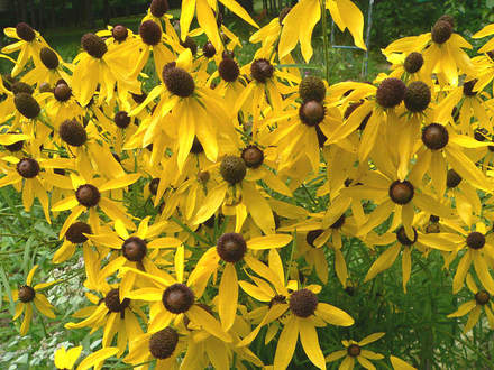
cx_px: 247
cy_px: 185
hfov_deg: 51.4
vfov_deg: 39.7
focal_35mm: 36
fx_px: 514
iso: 80
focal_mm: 6
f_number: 4
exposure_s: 1/320
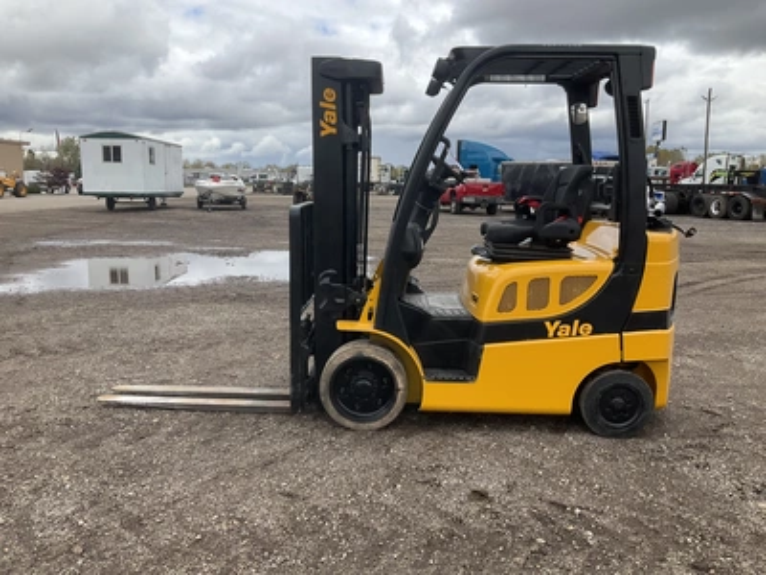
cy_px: 288
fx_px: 642
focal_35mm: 29
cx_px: 383
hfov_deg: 61.7
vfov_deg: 48.2
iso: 25
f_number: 1.8
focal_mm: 3
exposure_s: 1/657
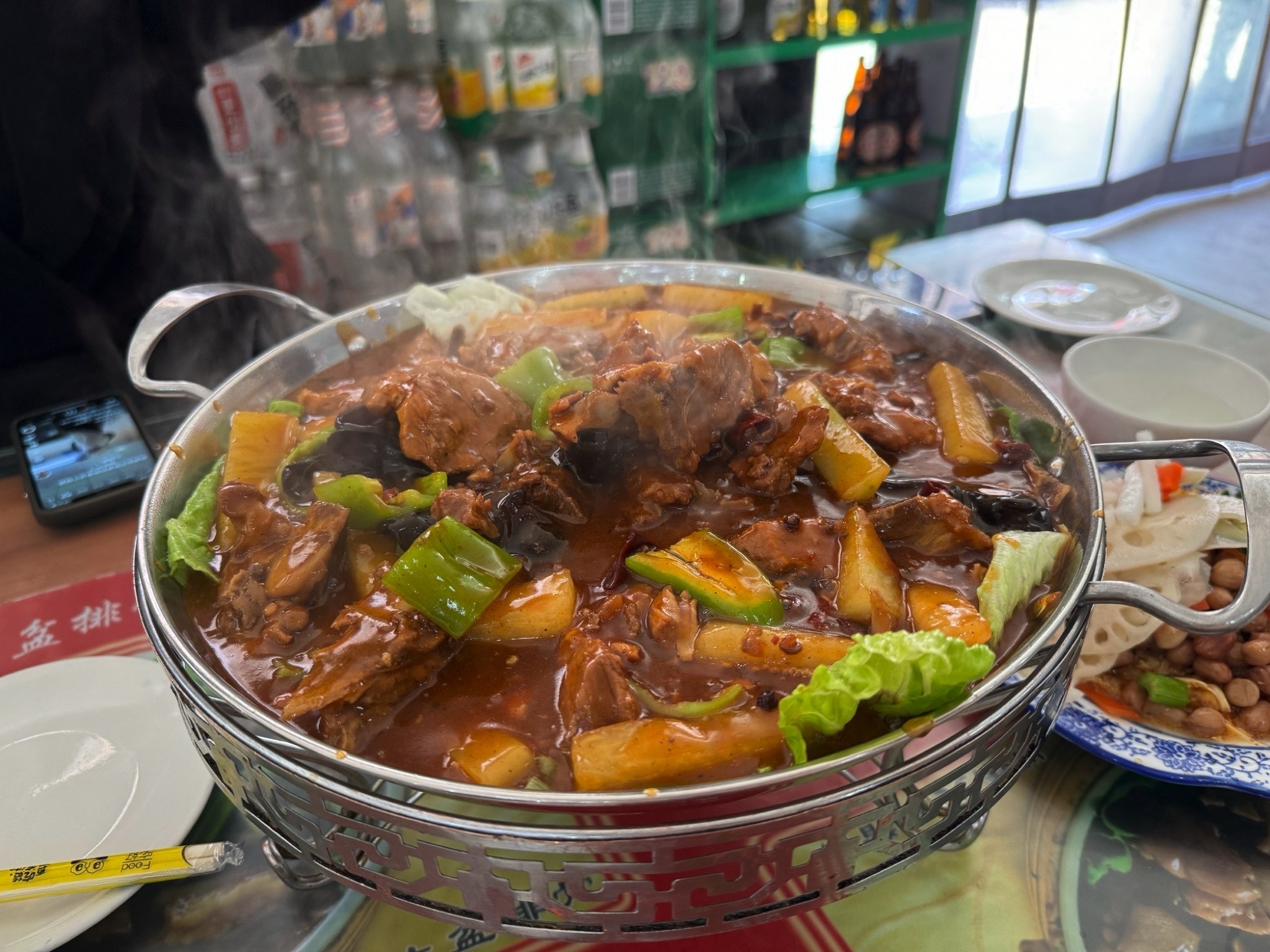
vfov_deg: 56.8
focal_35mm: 24
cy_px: 476
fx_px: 881
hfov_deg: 71.6
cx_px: 635
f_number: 1.78
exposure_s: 1/81
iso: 200
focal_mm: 6.86
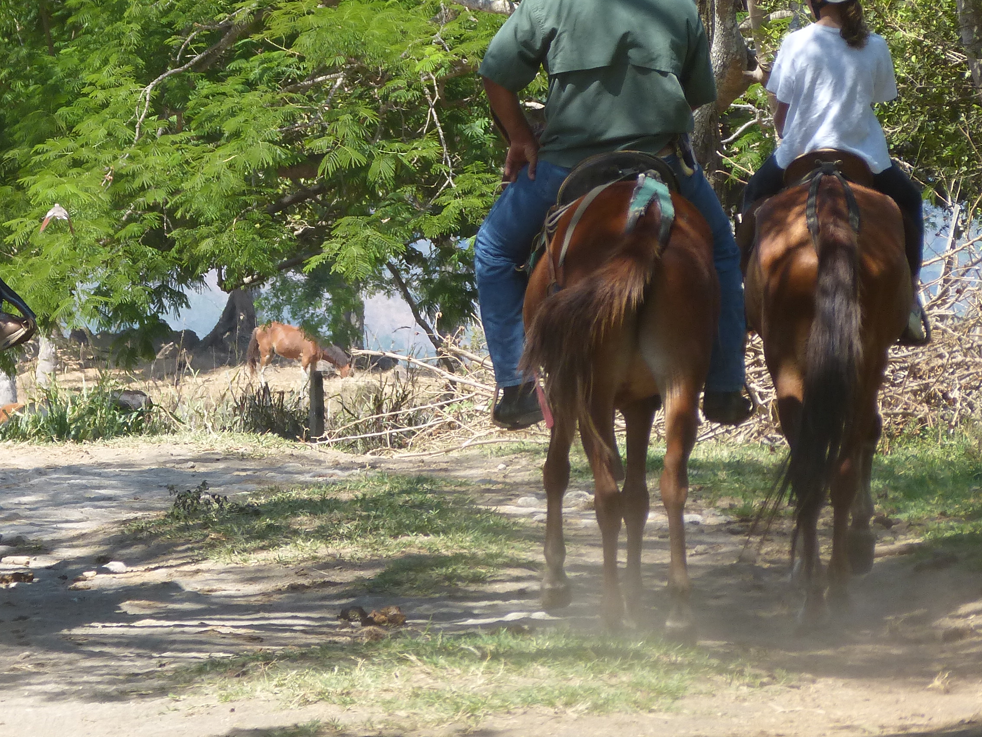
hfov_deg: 3.4
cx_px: 49
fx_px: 16312
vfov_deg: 2.6
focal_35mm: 575
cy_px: 225
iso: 100
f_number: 4
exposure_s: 1/320
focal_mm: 51.1
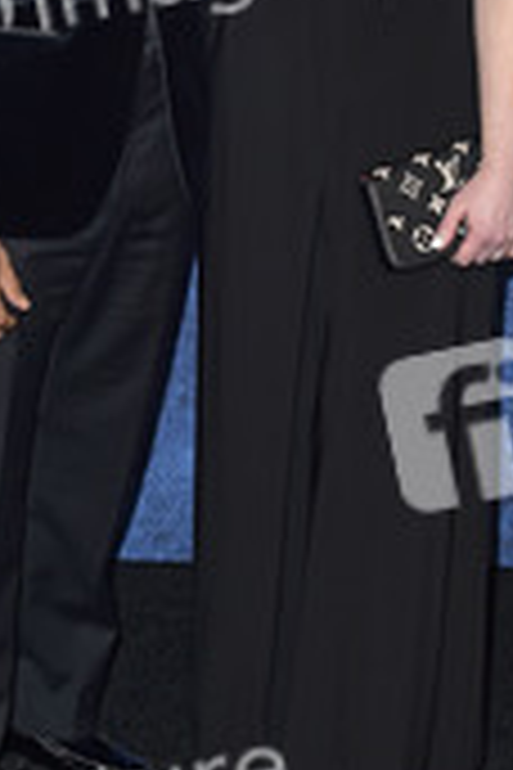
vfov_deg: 19.3
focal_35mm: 105
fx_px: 2244
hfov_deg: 13.0
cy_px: 180
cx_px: 205
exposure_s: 1/250
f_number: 6.3
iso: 320
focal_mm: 45
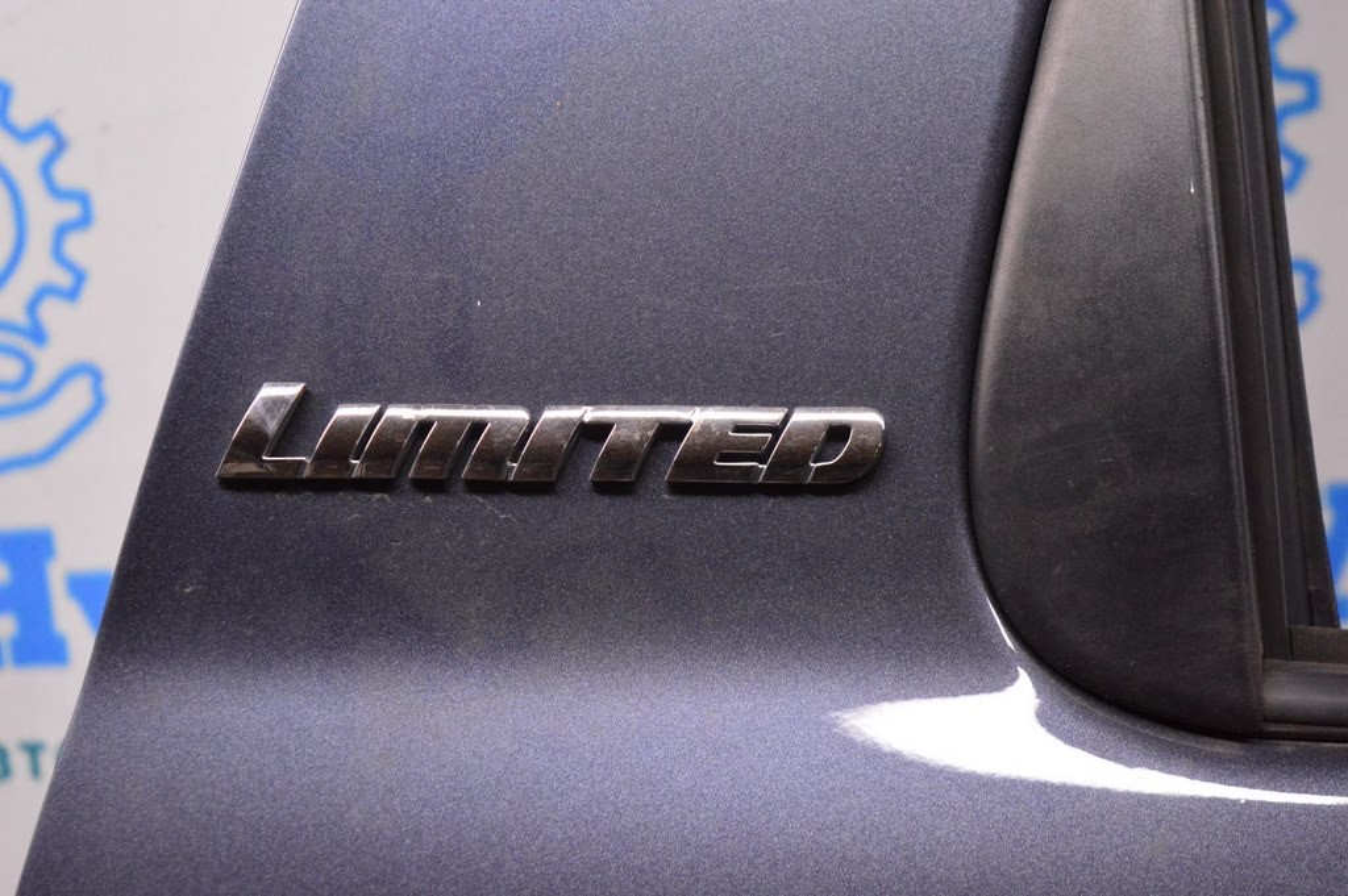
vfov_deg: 16.5
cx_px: 674
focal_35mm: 82
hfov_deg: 24.6
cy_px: 448
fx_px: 3087
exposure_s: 1/320
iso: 3200
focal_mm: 55
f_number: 5.6
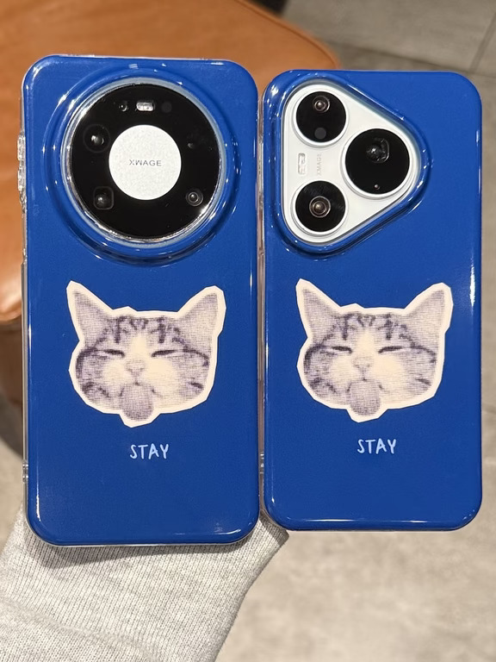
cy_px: 331
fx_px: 459
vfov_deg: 71.6
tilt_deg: -60.1
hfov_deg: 56.8
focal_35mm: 24
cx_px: 248
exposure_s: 1/50
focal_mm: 6.76
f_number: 1.78
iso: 200
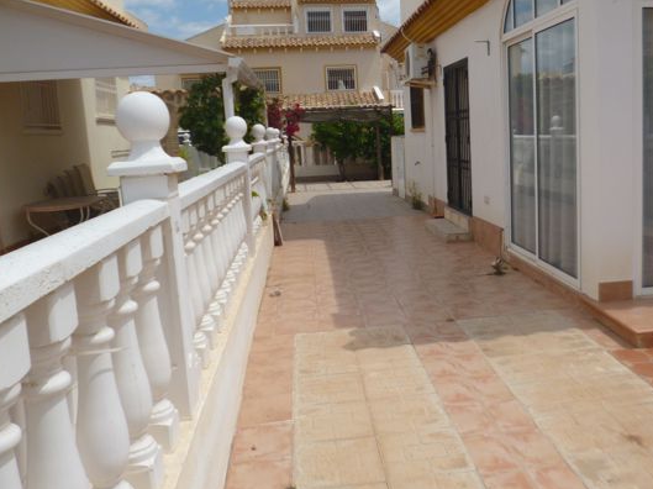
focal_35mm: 32
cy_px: 206
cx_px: 406
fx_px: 603
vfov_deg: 44.0
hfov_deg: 56.2
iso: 100
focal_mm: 4.3
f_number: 9
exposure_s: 1/250
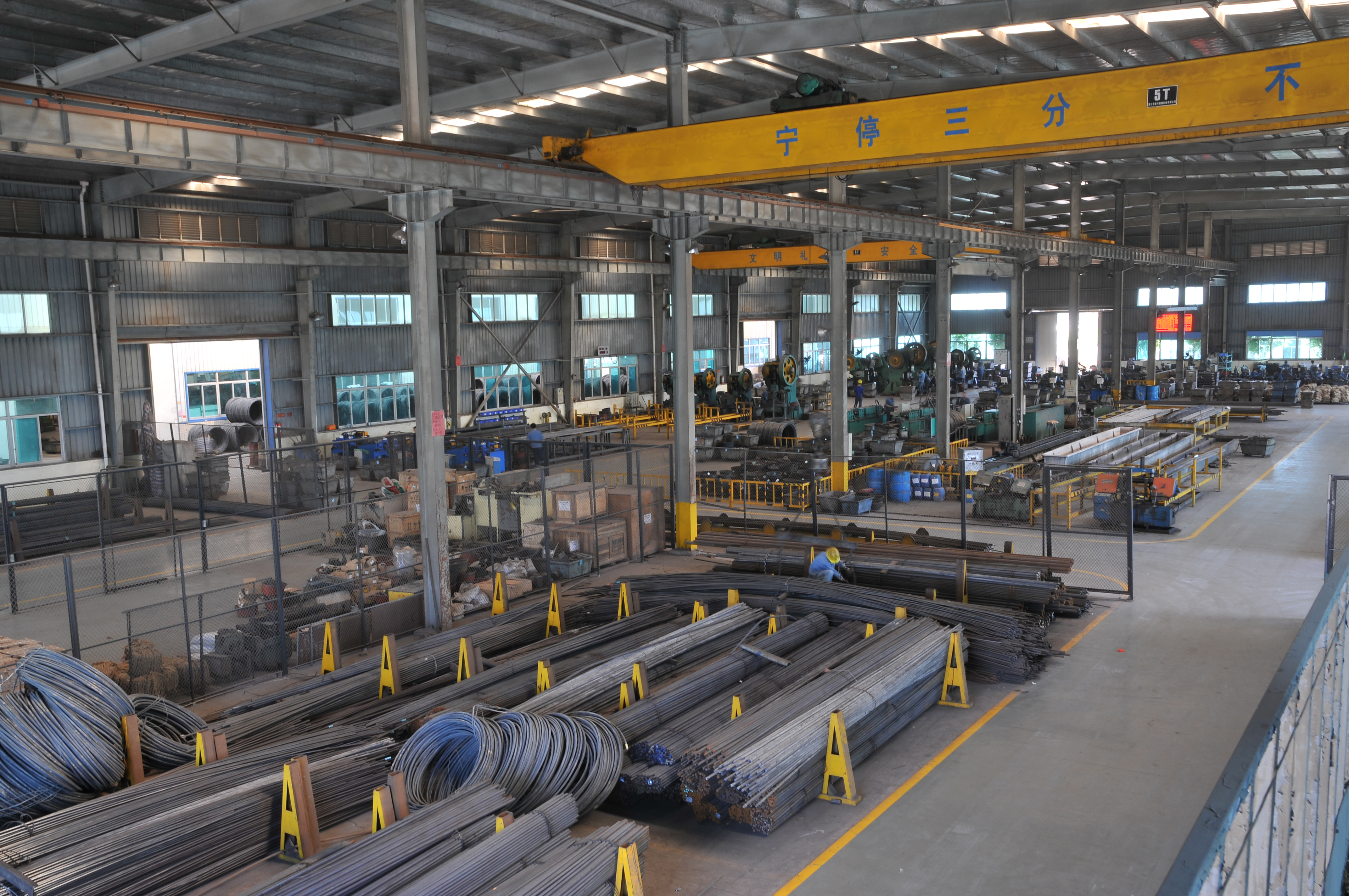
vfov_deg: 43.5
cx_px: 674
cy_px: 448
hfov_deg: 62.0
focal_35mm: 30
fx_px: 1123
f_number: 14
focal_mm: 20
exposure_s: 1/2
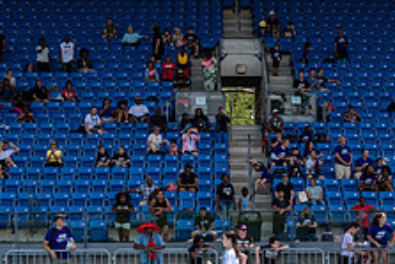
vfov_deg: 11.5
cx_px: 262
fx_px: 1296
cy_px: 290
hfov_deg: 17.3
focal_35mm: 118
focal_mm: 44
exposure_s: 1/1250
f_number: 5.6
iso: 400
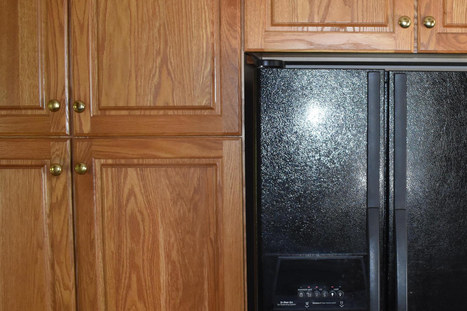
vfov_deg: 25.0
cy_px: 172
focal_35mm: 54
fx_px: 700
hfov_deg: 35.7
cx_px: 373
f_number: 3.5
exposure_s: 1/60
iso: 1600
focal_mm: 20
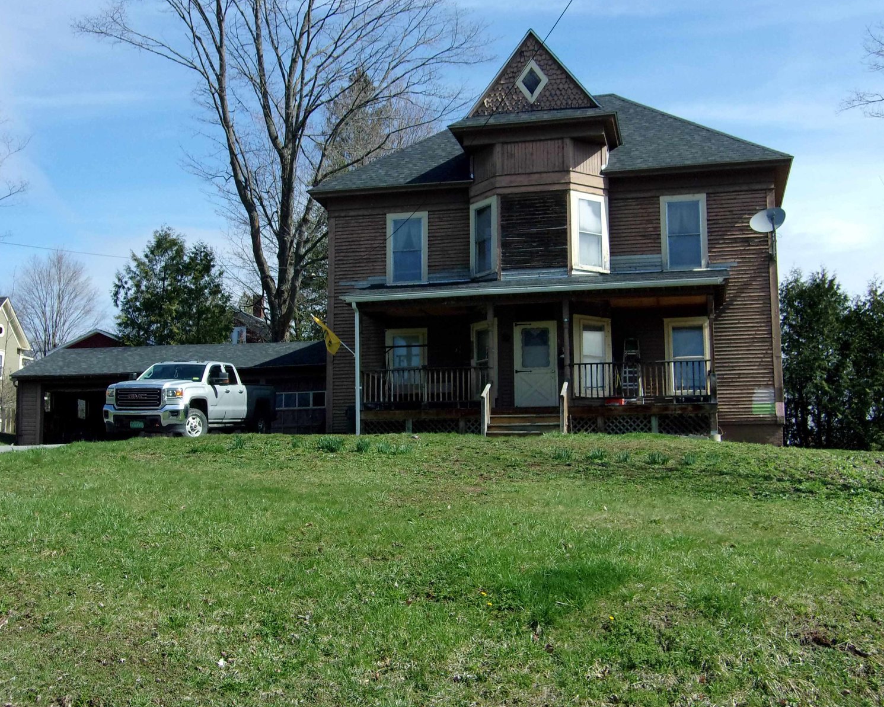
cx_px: 427
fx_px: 1151
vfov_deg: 34.2
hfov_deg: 42.0
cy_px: 352
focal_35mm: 44
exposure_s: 1/120
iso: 200
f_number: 13.1
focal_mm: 7.6
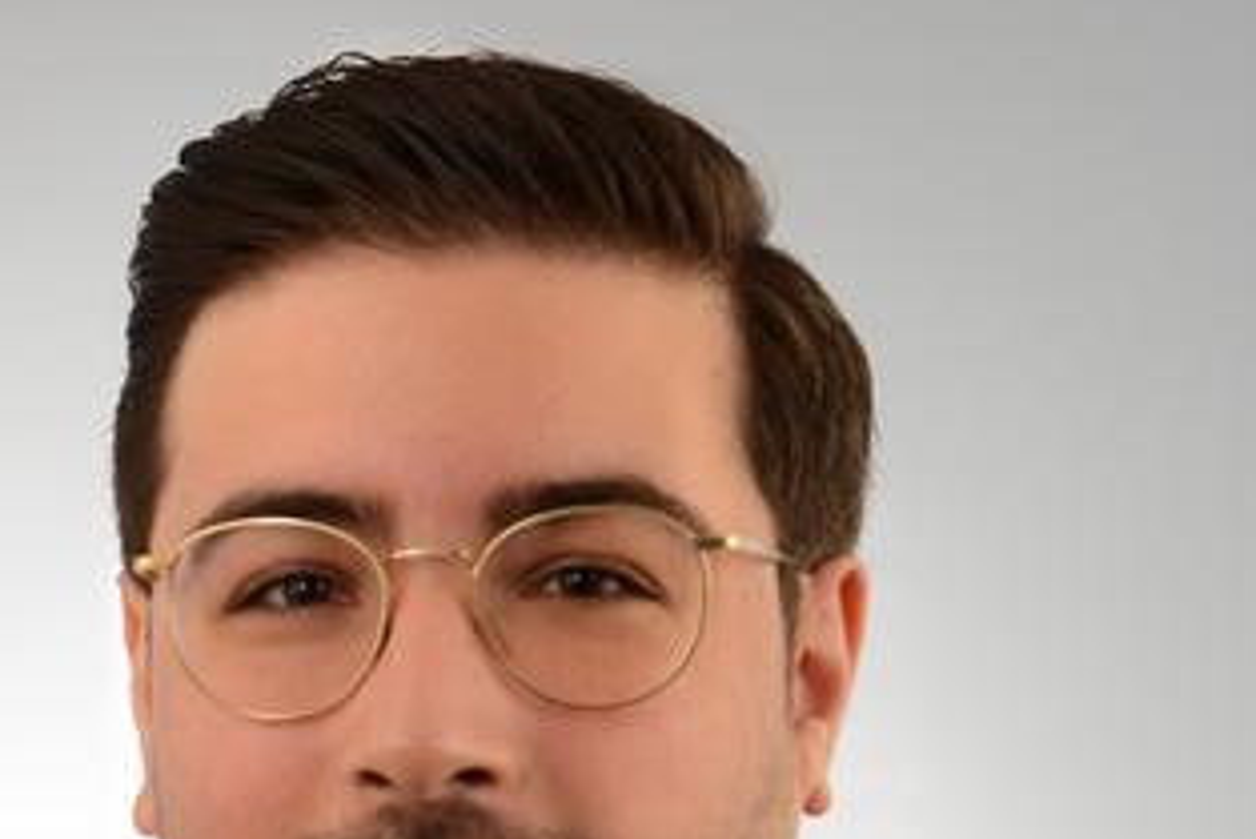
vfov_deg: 6.3
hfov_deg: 9.5
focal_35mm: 216
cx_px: 128
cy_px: 973
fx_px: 7539
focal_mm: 75
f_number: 6.3
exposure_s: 1/100
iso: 400
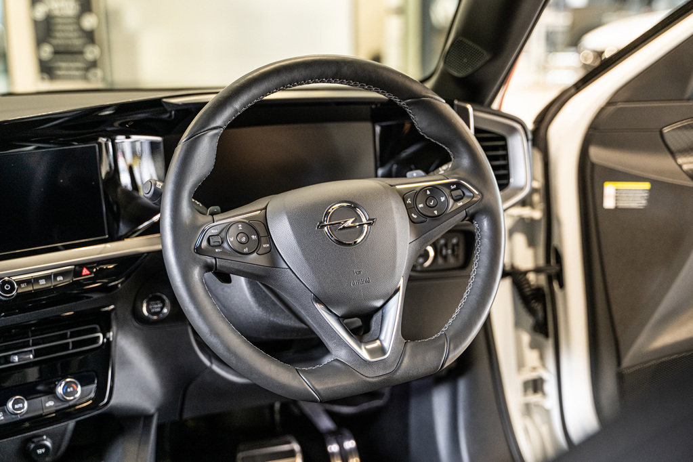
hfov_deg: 41.9
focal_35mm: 47
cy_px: 231
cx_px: 346
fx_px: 905
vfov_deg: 28.6
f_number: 2.8
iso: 1600
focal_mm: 47
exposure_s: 1/160
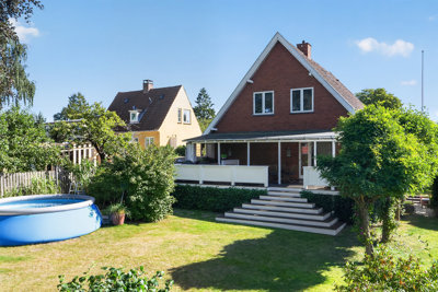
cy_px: 146
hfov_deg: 61.9
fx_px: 365
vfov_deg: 43.6
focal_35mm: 30
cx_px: 219
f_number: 8
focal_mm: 30
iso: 400
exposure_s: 1/200
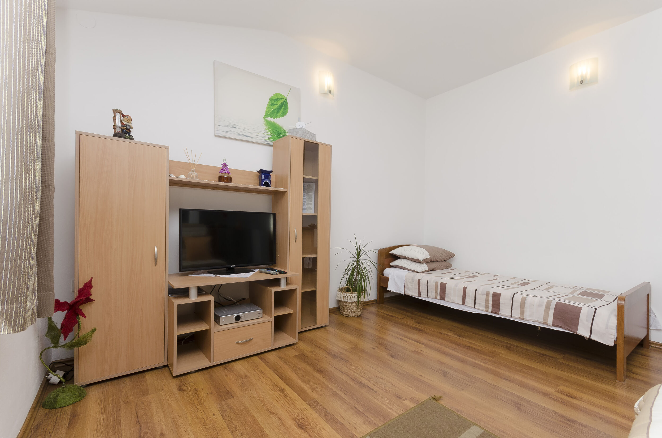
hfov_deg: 100.5
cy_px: 219
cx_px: 331
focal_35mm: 15
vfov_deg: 77.1
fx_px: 275
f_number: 9
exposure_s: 1/100
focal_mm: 10
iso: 250
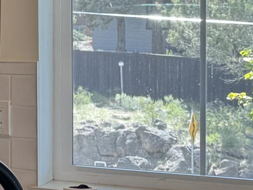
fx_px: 1052
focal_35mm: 144
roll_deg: +1.0
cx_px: -425
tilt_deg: -3.0
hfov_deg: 10.8
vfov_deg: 10.3
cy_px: 41
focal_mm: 6.76
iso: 80
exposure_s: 1/120
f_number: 1.78
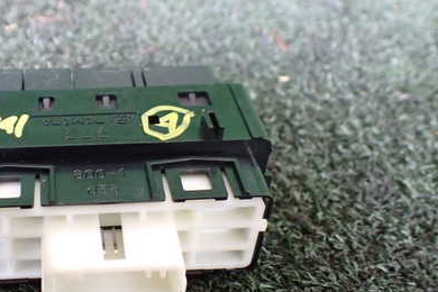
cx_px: 110
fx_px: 584
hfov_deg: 40.0
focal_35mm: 48
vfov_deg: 28.1
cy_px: 145
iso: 800
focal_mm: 5.4
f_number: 2.3
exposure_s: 1/60
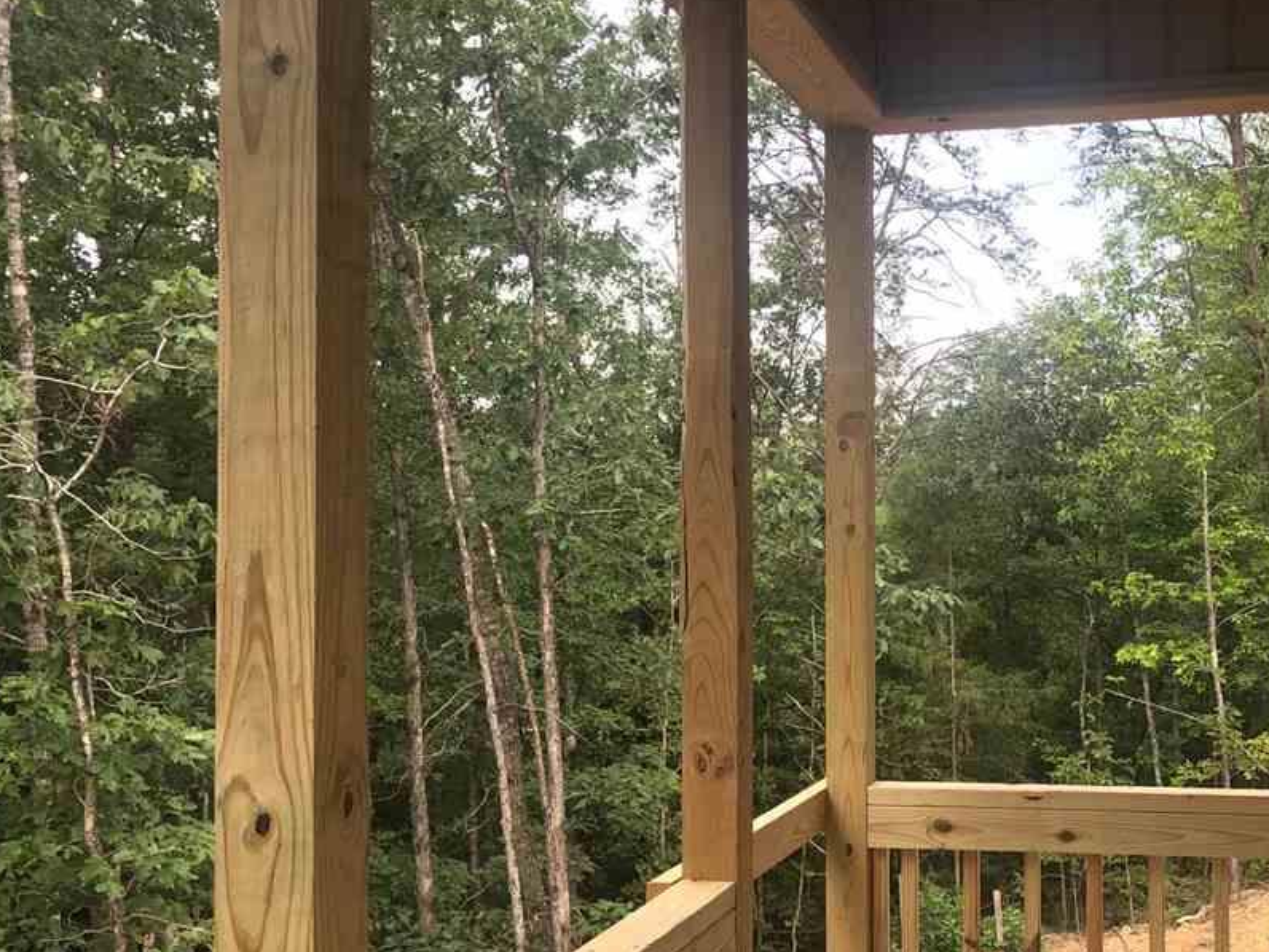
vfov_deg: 32.2
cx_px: 1003
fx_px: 1650
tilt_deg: -0.6
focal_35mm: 45
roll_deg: +0.8
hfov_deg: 40.5
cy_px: 525
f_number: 1.8
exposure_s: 1/222
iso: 20
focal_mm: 3.99
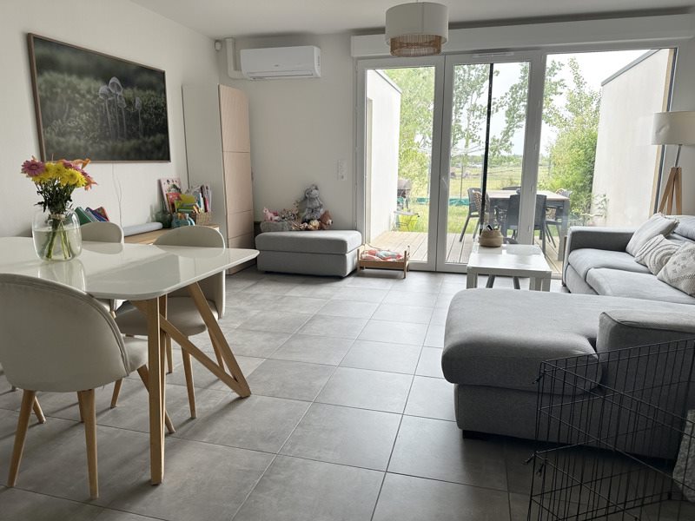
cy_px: 260
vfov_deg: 56.8
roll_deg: +0.4
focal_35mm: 24
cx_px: 348
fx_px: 482
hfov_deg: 71.6
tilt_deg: -11.7
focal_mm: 6.86
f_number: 1.78
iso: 80
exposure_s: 1/364
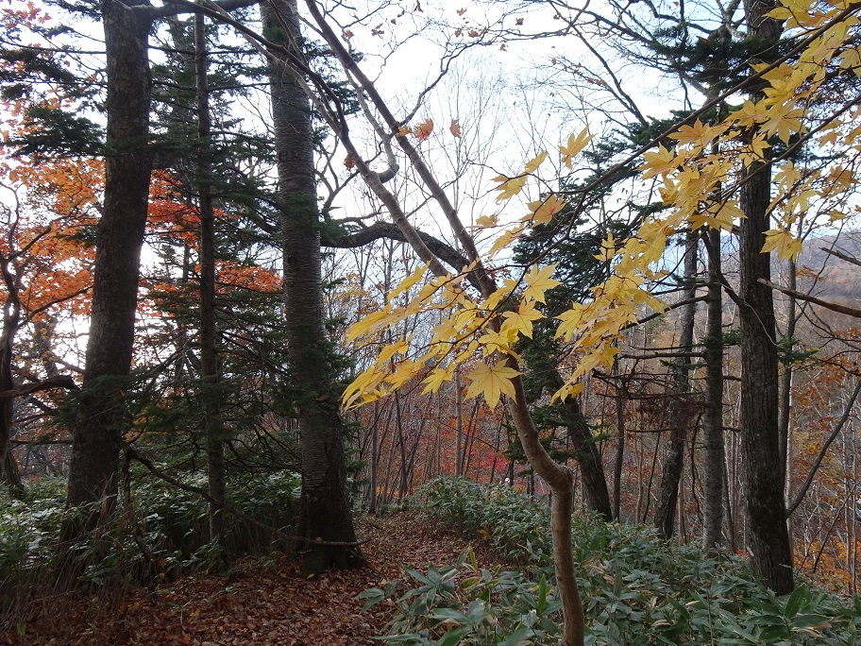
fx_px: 597
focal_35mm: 24
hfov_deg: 71.6
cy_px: 323
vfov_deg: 56.8
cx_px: 430
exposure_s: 1/250
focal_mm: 4.1
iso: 80
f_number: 3.5
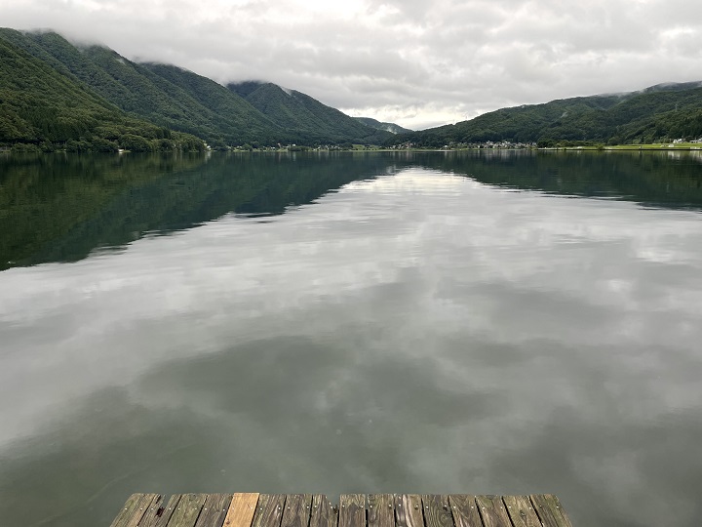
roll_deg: +0.4
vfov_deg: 53.1
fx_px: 527
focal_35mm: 26
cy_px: 264
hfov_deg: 67.3
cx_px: 351
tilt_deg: -10.8
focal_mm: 4.2
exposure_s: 1/191
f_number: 1.6
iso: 32
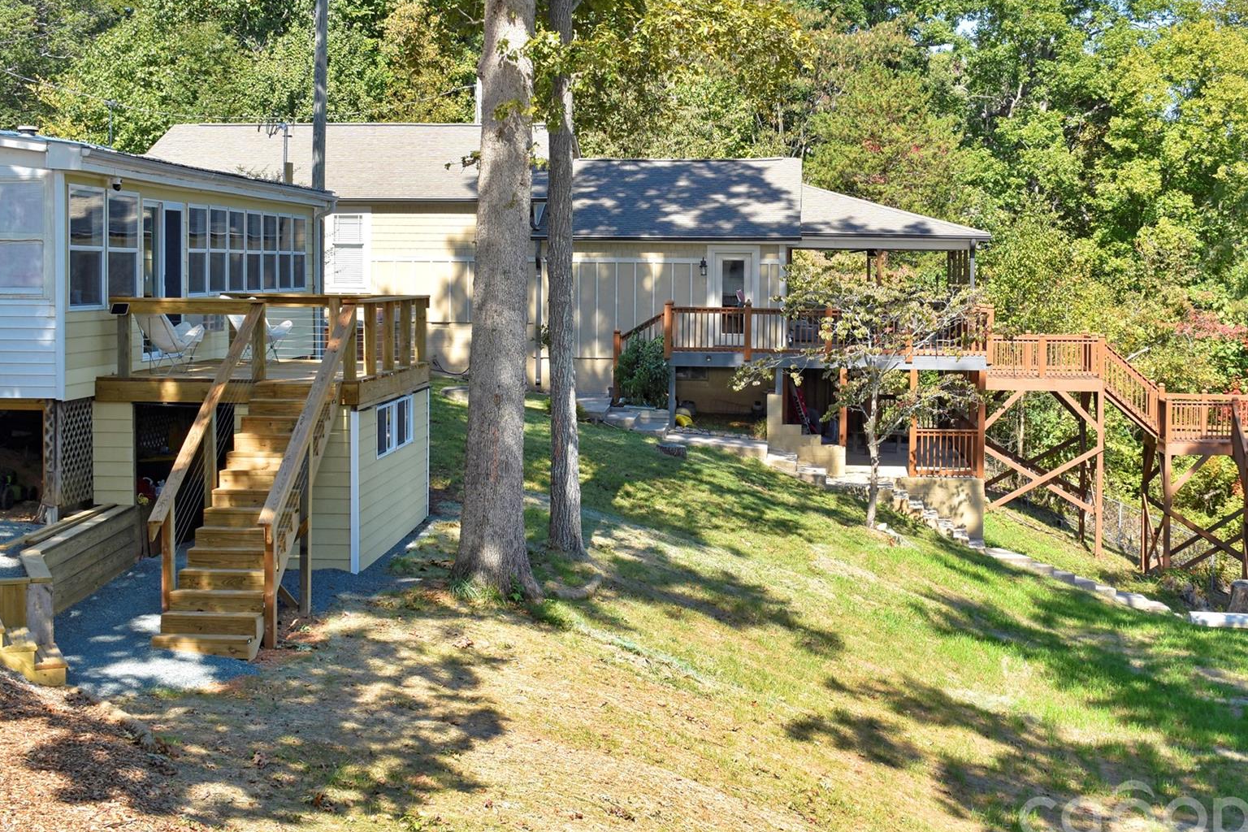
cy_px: 325
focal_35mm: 56
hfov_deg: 35.6
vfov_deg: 24.1
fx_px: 1941
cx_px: 676
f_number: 8
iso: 200
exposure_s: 1/250
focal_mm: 28
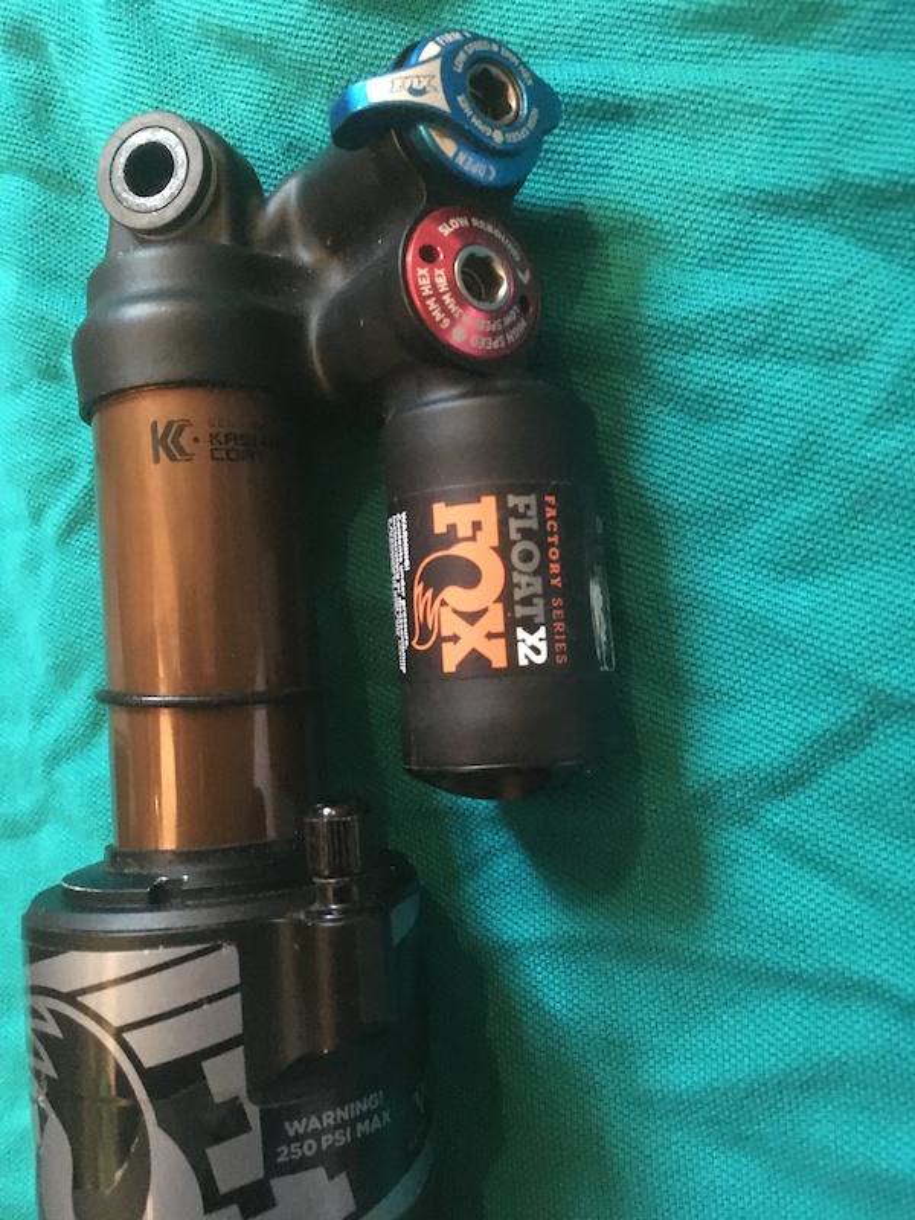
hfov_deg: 48.2
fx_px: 1022
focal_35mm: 29
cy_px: 610
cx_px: 458
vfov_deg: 61.7
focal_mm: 4.15
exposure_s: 1/17
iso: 800
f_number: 2.2
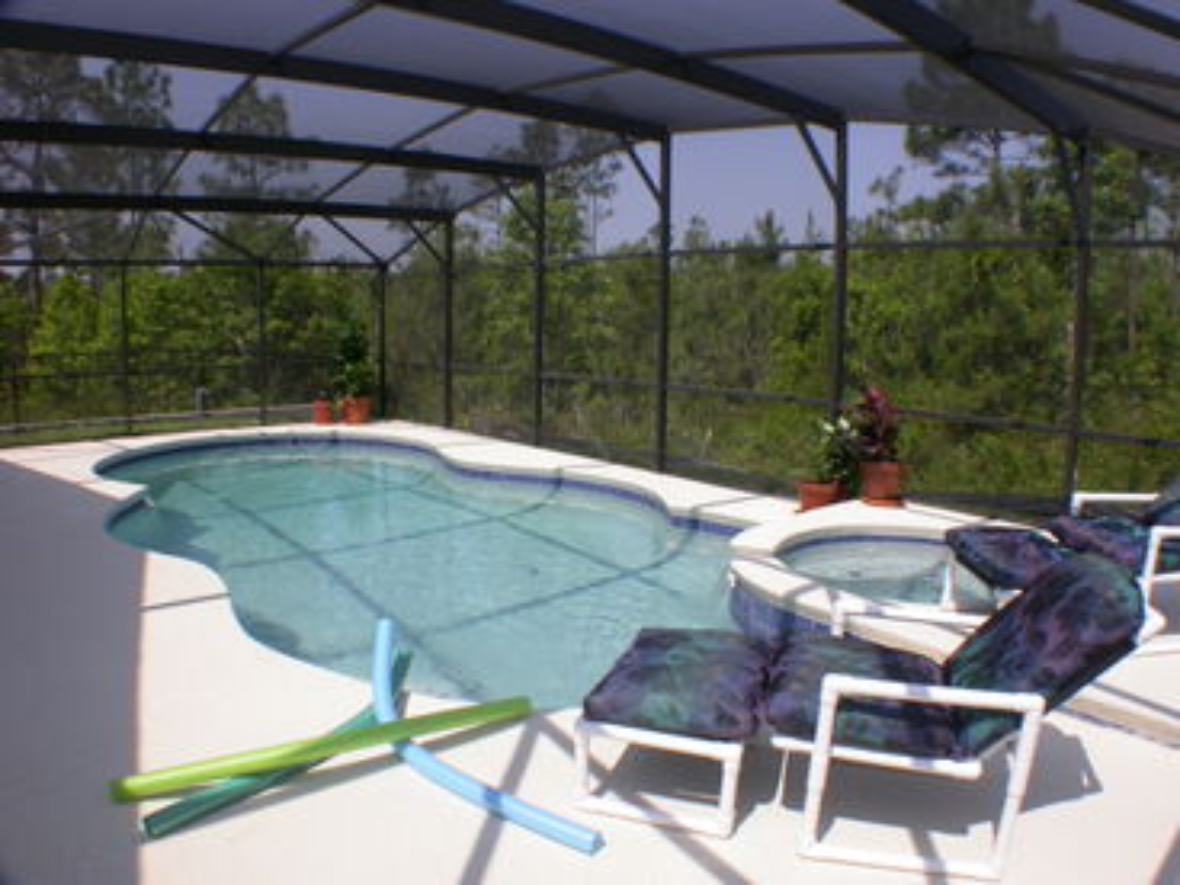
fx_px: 1568
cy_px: 442
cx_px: 590
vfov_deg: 31.5
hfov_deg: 41.2
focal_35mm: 46
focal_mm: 9.6
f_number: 7.1
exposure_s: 1/306
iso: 100
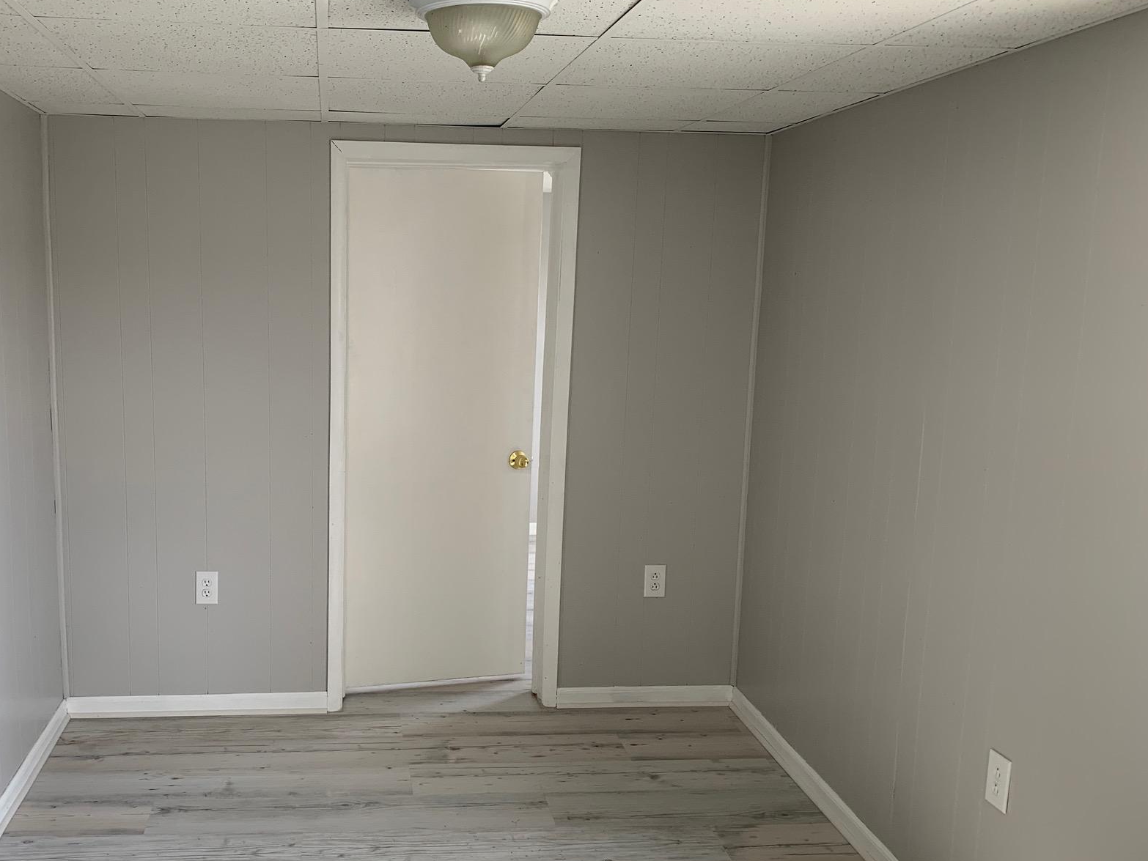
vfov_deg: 41.7
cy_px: 482
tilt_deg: -8.6
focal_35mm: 34
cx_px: 420
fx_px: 1128
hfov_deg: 53.3
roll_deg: -0.9
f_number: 1.8
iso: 50
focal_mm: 4.25
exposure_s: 1/121
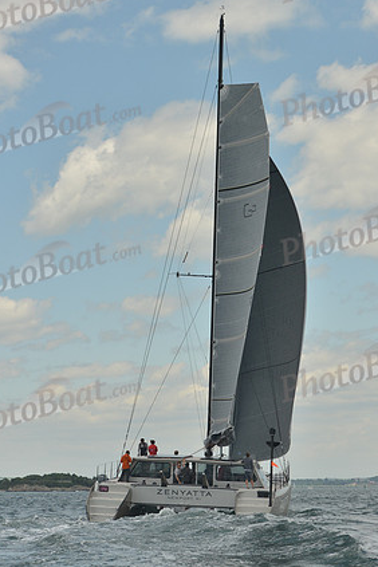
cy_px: 181
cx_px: 211
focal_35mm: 96
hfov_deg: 14.2
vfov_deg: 21.1
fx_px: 1512
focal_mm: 70
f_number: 6.3
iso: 400
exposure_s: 1/800
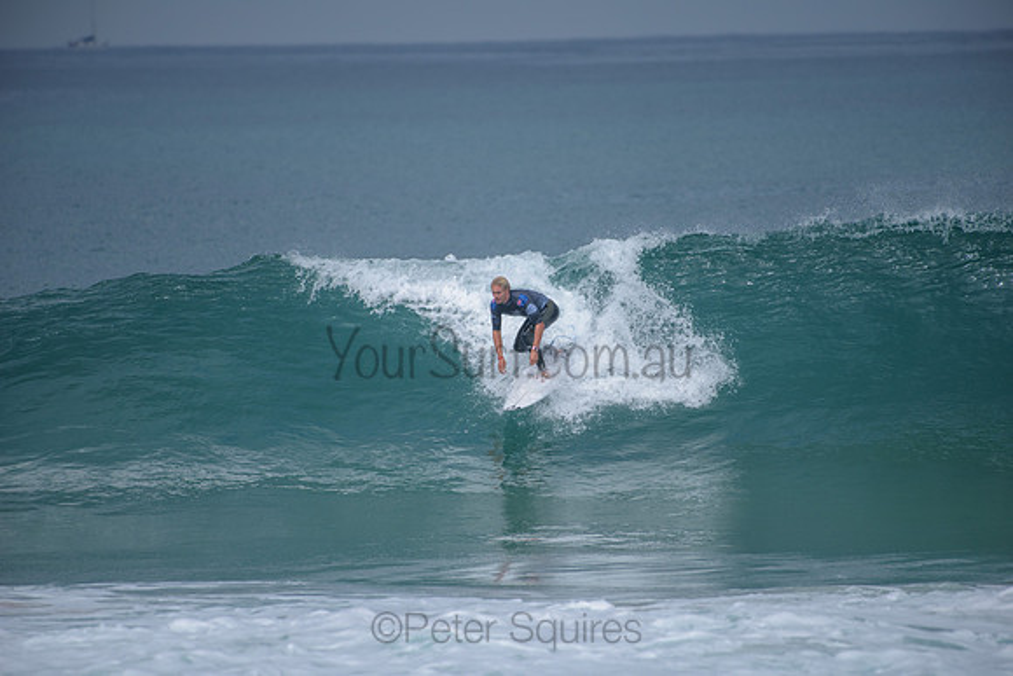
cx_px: 506
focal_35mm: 500
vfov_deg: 2.8
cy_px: 338
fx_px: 14072
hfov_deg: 4.1
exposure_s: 1/2000
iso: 220
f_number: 5.6
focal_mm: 500
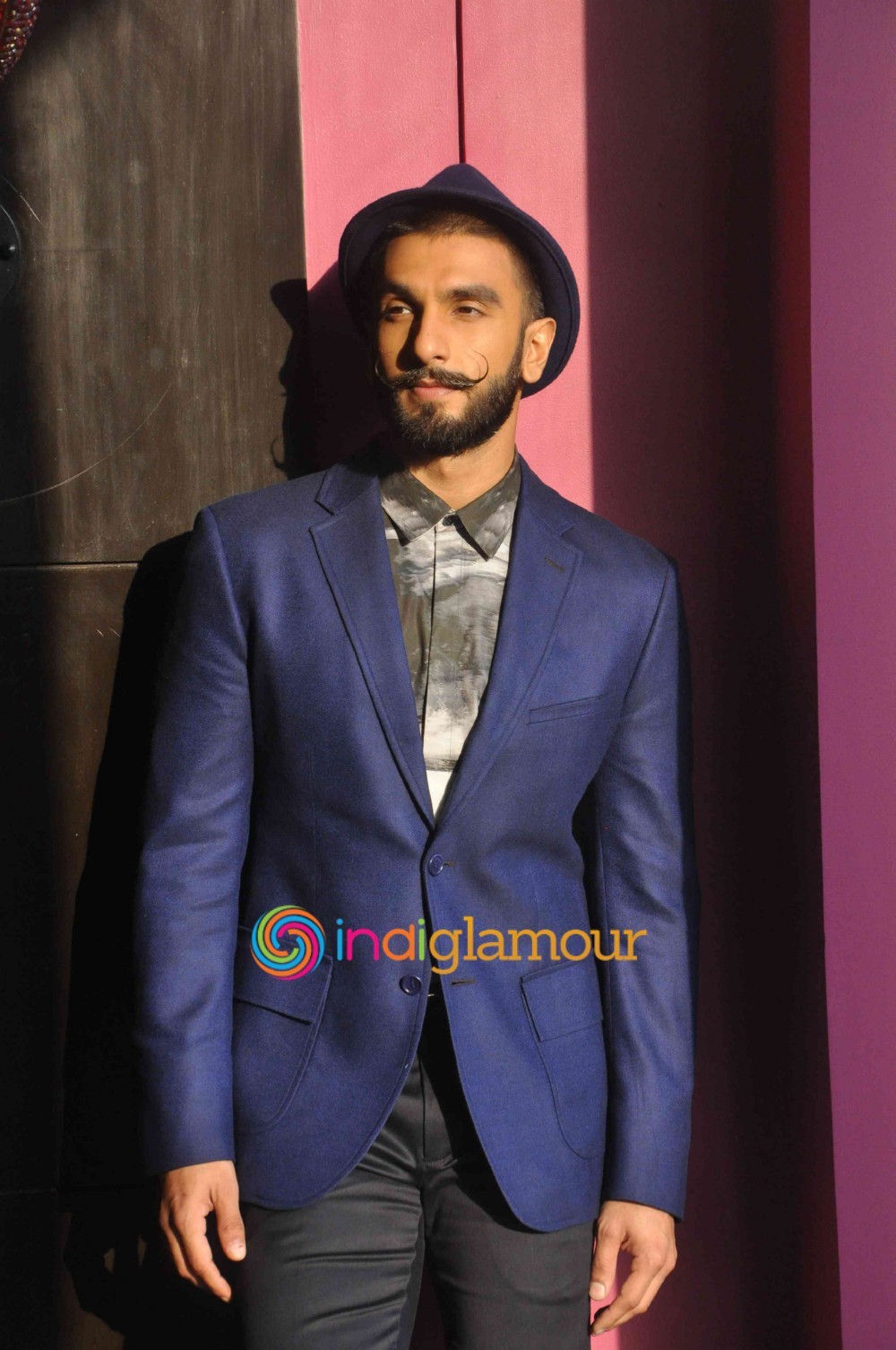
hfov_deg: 11.4
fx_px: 4492
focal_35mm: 120
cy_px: 675
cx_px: 448
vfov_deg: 17.1
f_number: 10
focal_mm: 80
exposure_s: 1/125
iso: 1000
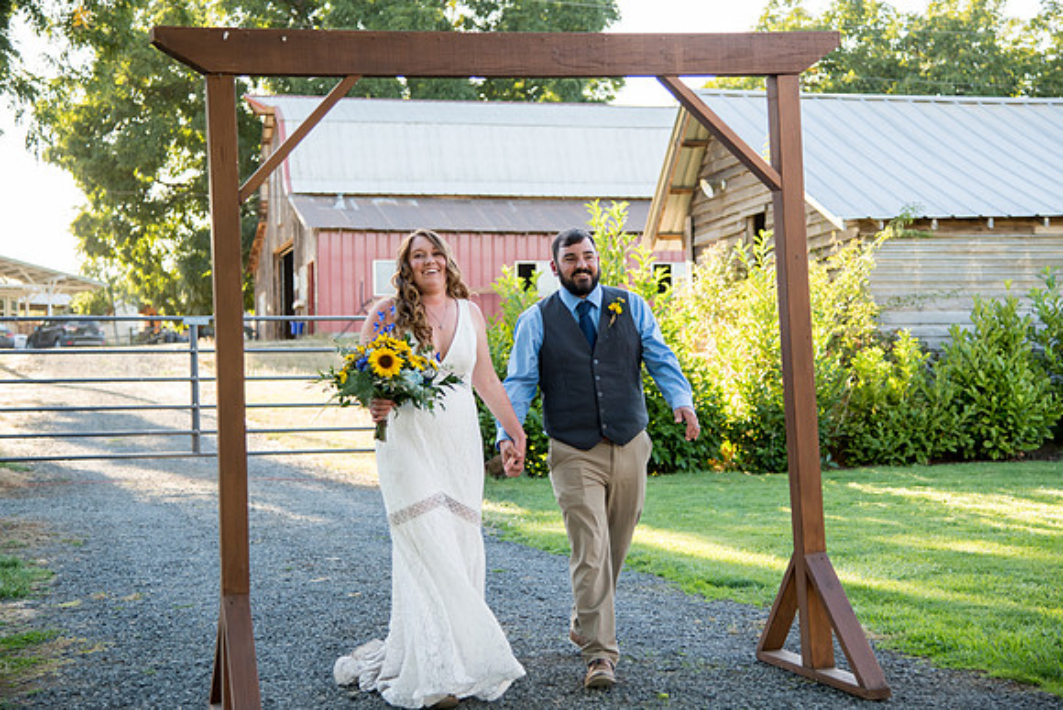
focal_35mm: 72
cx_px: 532
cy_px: 355
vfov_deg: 19.0
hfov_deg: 28.1
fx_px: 2124
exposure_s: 1/320
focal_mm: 65
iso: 400
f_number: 4
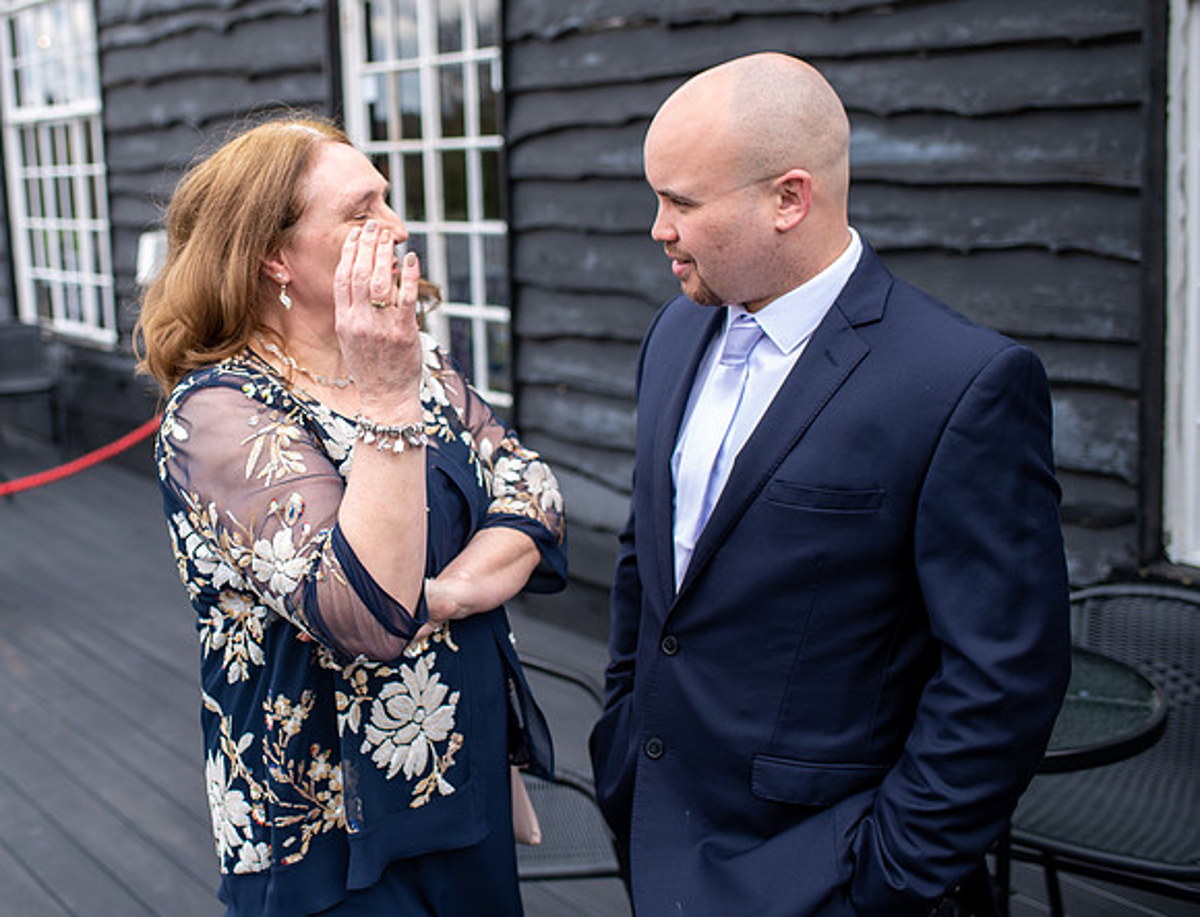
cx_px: 386
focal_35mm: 45
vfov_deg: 32.2
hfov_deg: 40.9
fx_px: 1582
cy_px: 376
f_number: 2.5
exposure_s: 1/400
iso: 100
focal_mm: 35
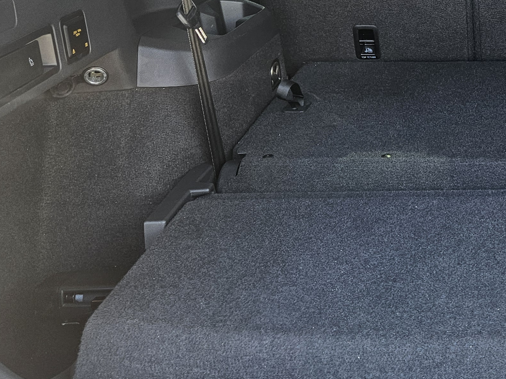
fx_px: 848
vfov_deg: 24.7
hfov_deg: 30.3
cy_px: 58
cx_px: 537
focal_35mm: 58
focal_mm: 5.4
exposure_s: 1/120
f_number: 1.8
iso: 40
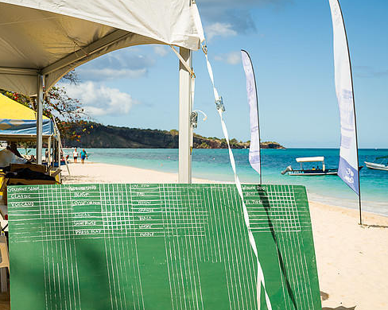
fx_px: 746
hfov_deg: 29.1
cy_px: 175
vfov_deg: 23.5
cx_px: 184
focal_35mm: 65
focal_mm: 48
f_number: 6.3
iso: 64
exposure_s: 1/320
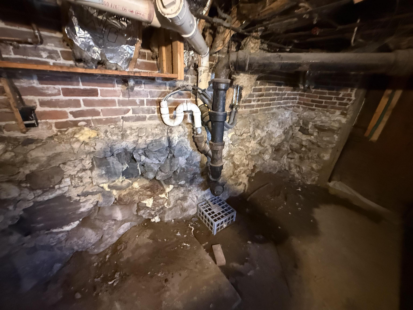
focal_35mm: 14
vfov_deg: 85.7
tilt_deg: -25.6
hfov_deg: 102.1
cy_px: 155
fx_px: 167
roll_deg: -4.0
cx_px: 206
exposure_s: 1/30
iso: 1250
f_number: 2.2
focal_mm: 2.22
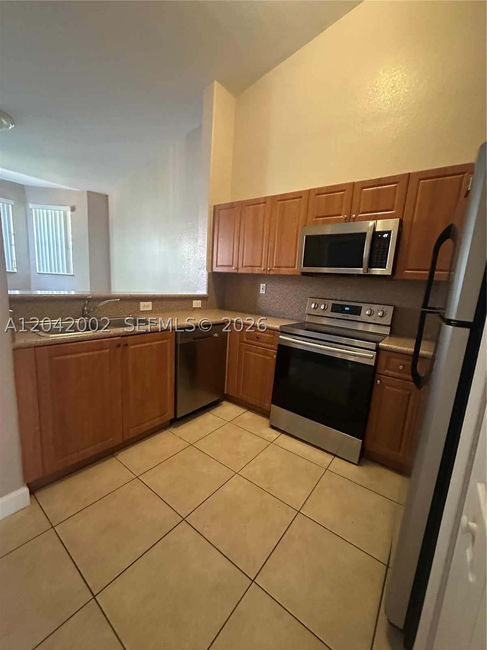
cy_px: 325
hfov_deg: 85.7
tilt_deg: -8.4
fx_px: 263
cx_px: 244
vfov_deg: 102.1
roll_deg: -2.9
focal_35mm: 14
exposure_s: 1/40
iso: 1000
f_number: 2.2
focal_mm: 2.22
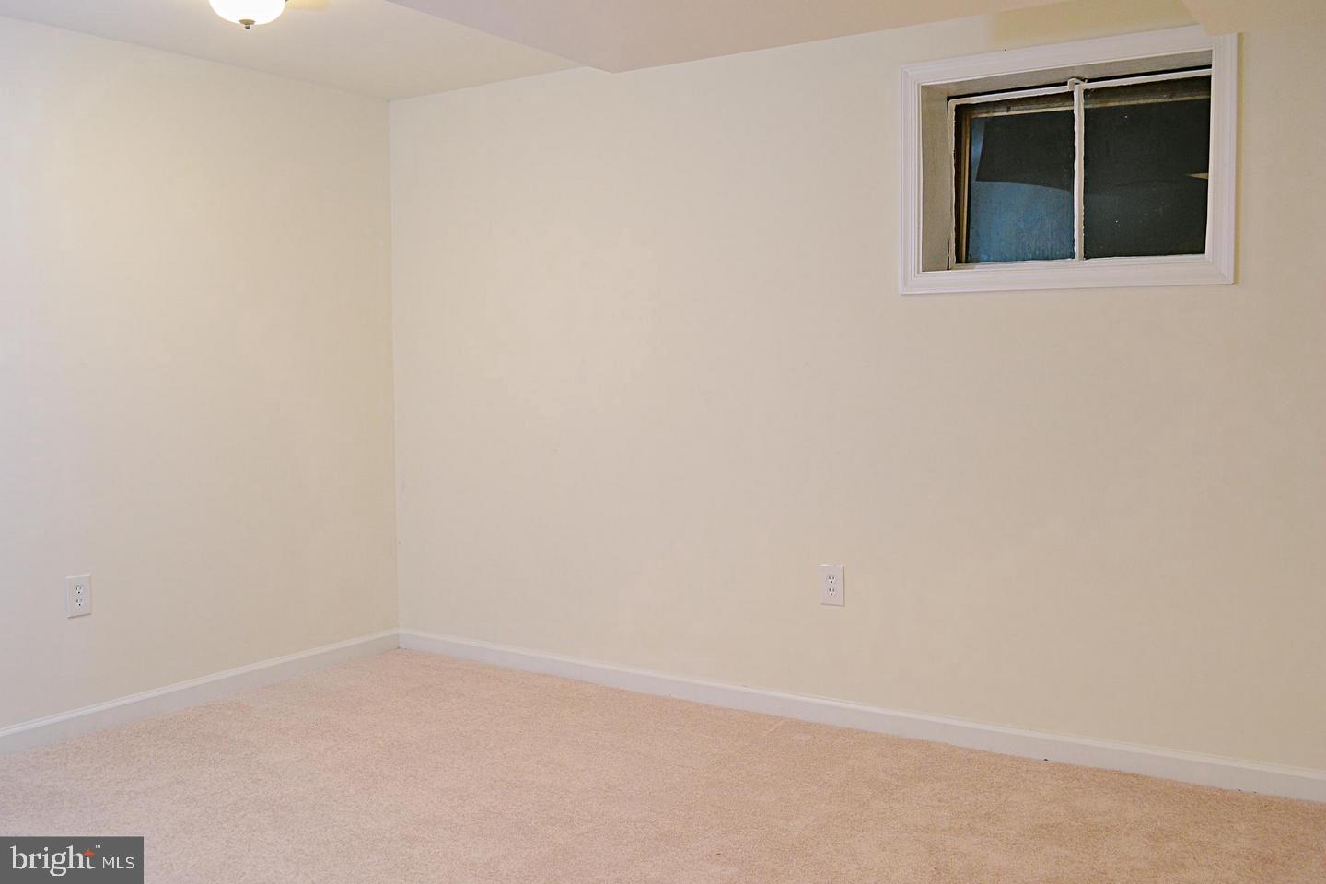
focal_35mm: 33
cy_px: 442
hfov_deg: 57.2
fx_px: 1215
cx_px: 663
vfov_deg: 40.0
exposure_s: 1/15
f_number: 6.3
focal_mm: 22
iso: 450
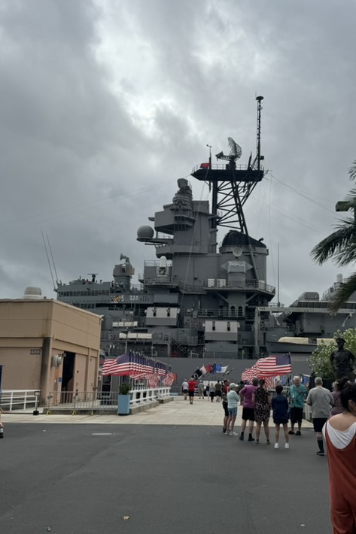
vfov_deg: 53.1
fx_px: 534
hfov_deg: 36.8
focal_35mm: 36
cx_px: 193
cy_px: 265
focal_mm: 6.86
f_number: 1.78
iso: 80
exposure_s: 1/7937
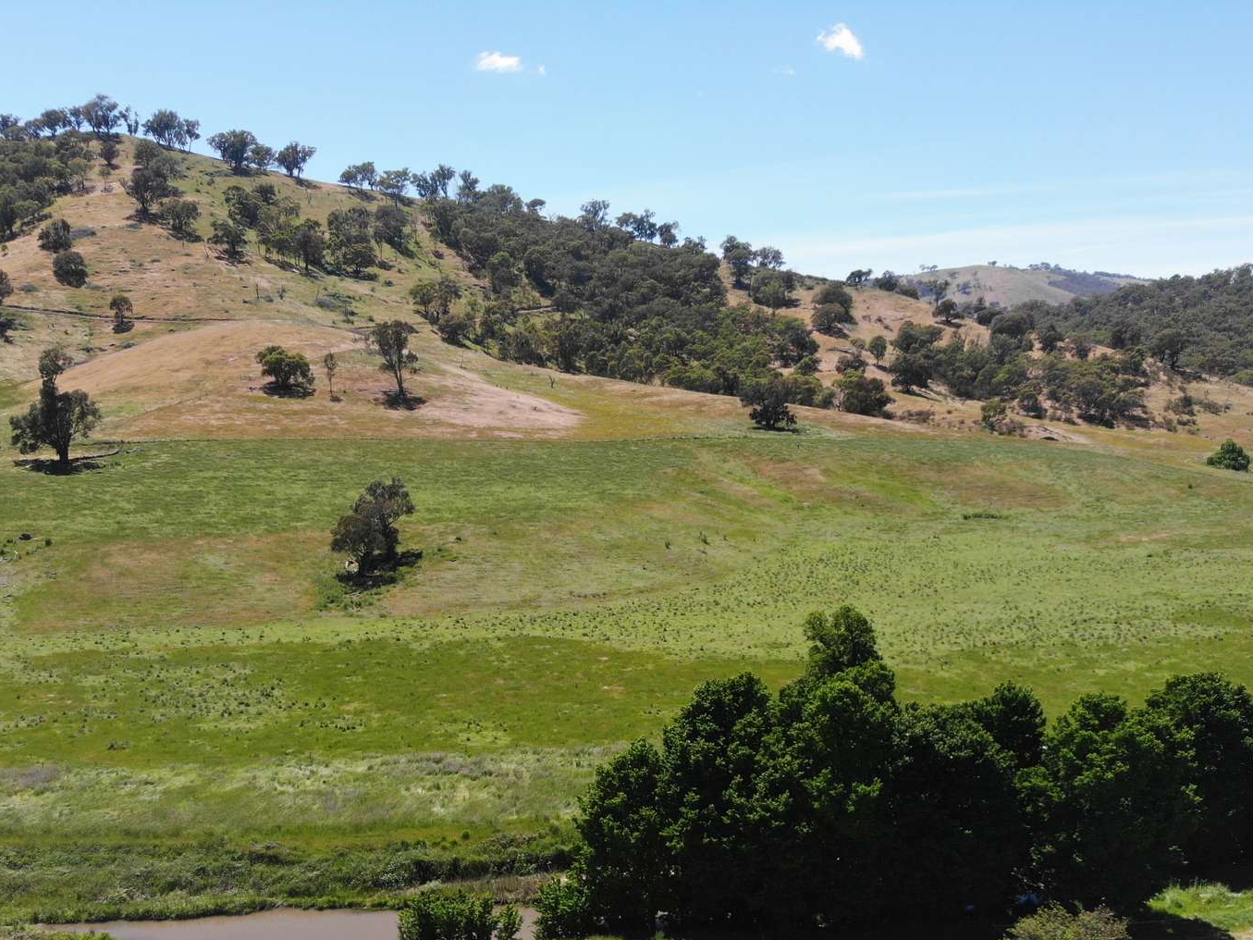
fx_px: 1231
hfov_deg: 54.0
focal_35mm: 34
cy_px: 663
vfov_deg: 41.0
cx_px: 633
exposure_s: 1/794
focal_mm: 4.5
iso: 109
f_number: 2.8
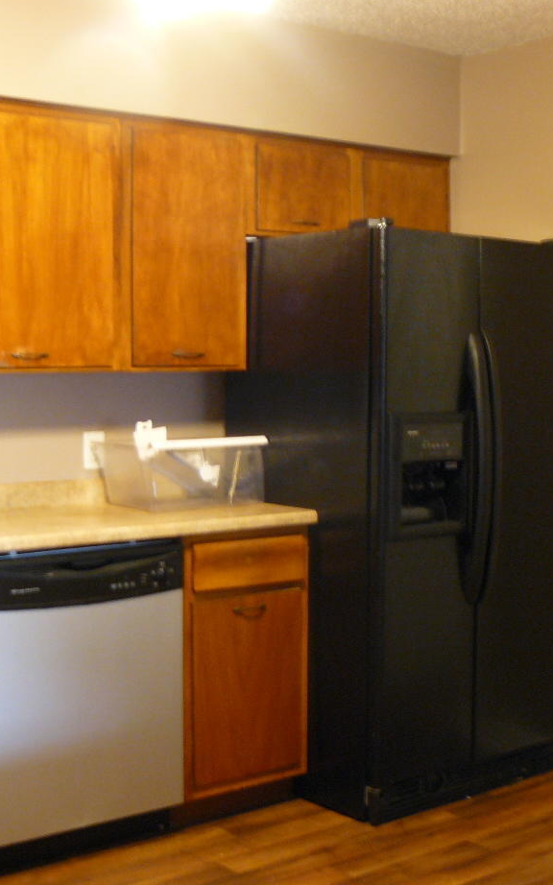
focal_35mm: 53
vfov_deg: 38.2
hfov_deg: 24.4
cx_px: 334
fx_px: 1278
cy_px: 440
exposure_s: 1/3.2
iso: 200
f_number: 2.8
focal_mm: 6
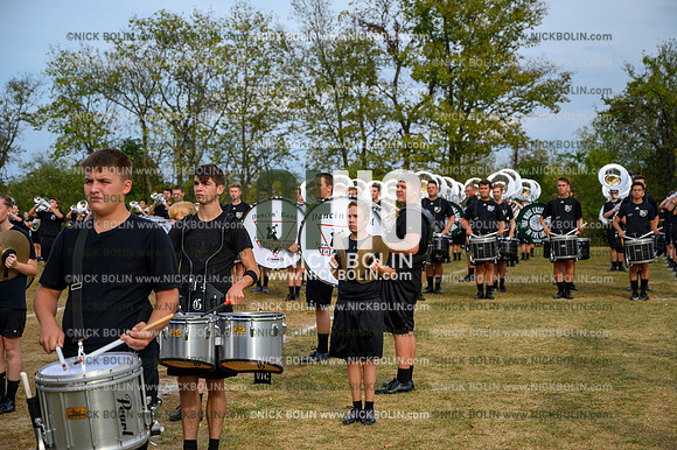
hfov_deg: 32.9
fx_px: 1146
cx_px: 338
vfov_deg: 22.2
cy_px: 225
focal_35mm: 61
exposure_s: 1/1600
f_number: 4.5
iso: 200
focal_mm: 61
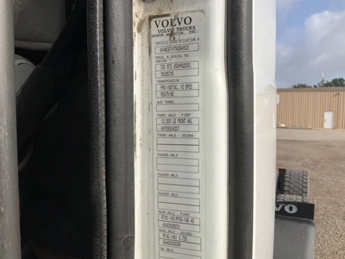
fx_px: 289
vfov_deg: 48.2
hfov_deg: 61.7
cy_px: 130
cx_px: 172
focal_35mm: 29
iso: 25
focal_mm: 3
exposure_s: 1/2538
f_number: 1.8
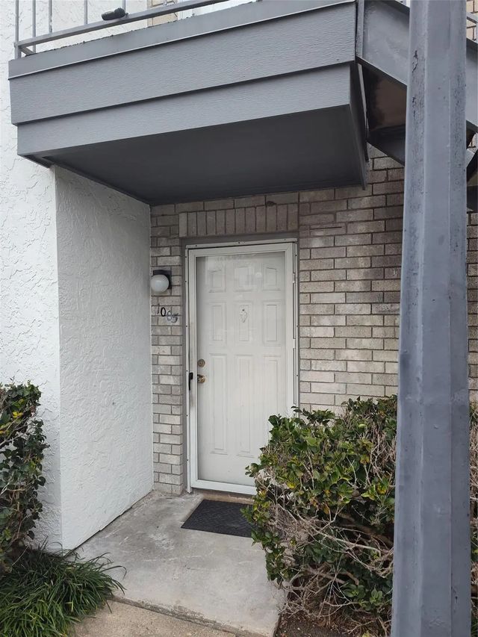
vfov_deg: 73.9
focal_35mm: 23
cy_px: 318
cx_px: 239
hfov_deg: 58.9
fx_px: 423
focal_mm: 5.56
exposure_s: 1/120
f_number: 1.8
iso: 146
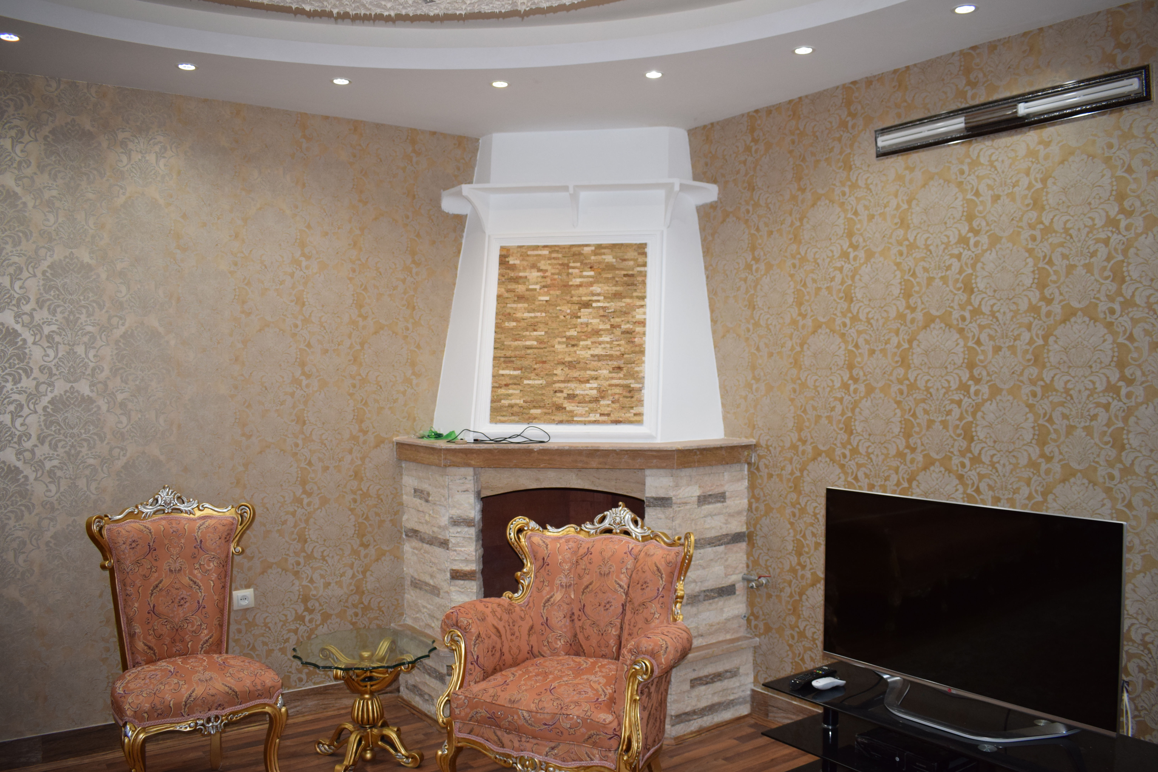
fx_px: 965
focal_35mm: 30
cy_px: 386
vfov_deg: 43.6
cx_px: 579
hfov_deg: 61.9
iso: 800
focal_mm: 20
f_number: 4.5
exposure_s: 1/80
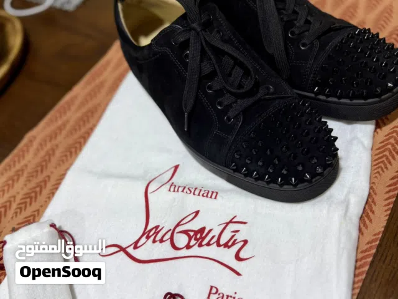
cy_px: 150
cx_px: 199
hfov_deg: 71.6
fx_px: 276
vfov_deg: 56.8
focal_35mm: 24
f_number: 1.78
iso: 125
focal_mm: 6.76
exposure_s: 1/50
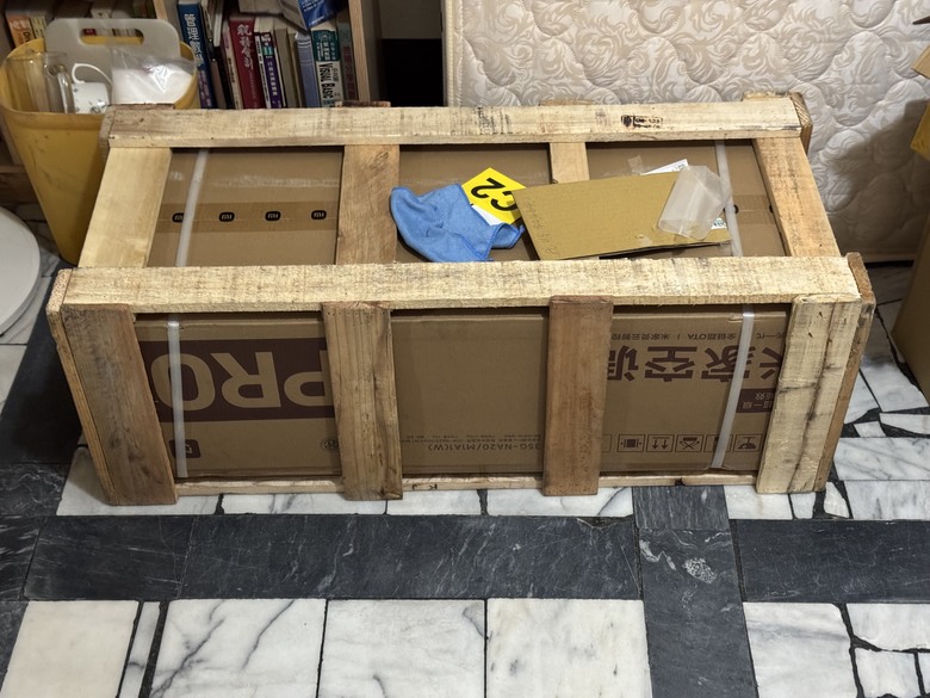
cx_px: 465
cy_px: 349
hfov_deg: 39.7
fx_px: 1290
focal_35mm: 48
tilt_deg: -45.2
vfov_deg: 30.3
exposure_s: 1/30
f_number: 1.78
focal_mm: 6.76
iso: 640
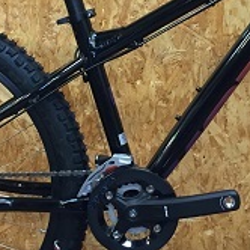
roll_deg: -0.6
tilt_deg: -9.8
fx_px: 809
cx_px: 199
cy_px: 42
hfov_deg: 17.4
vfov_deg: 17.4
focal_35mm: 99
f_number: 2.2
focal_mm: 4.15
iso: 160
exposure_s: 1/33
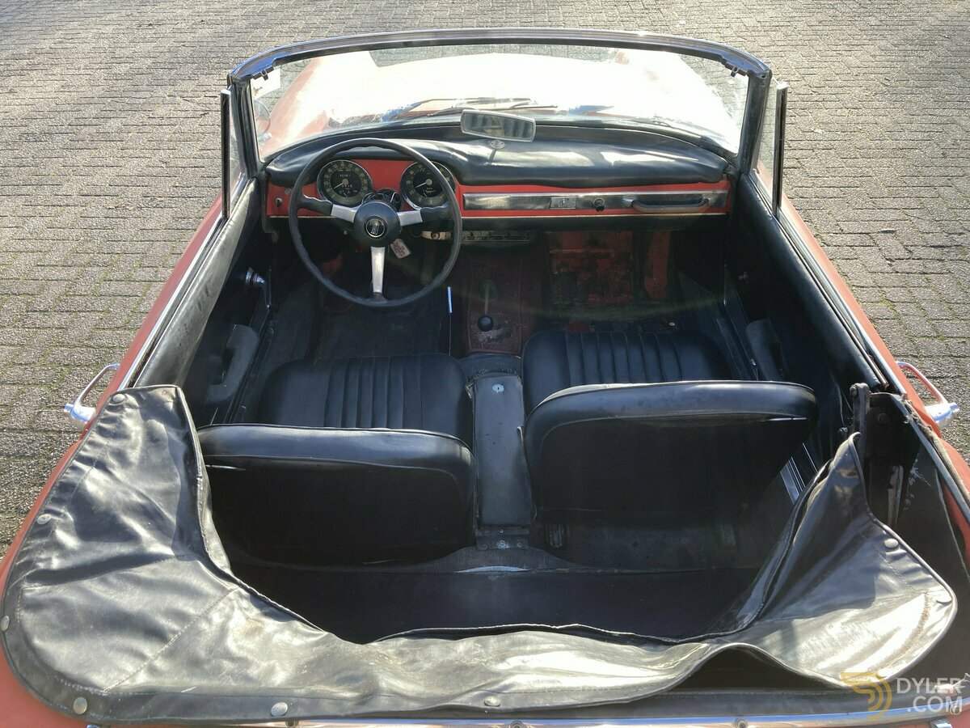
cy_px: 364
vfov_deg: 49.7
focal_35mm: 28
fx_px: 785
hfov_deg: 63.4
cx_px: 485
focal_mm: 3.99
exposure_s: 1/292
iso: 20
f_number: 1.8
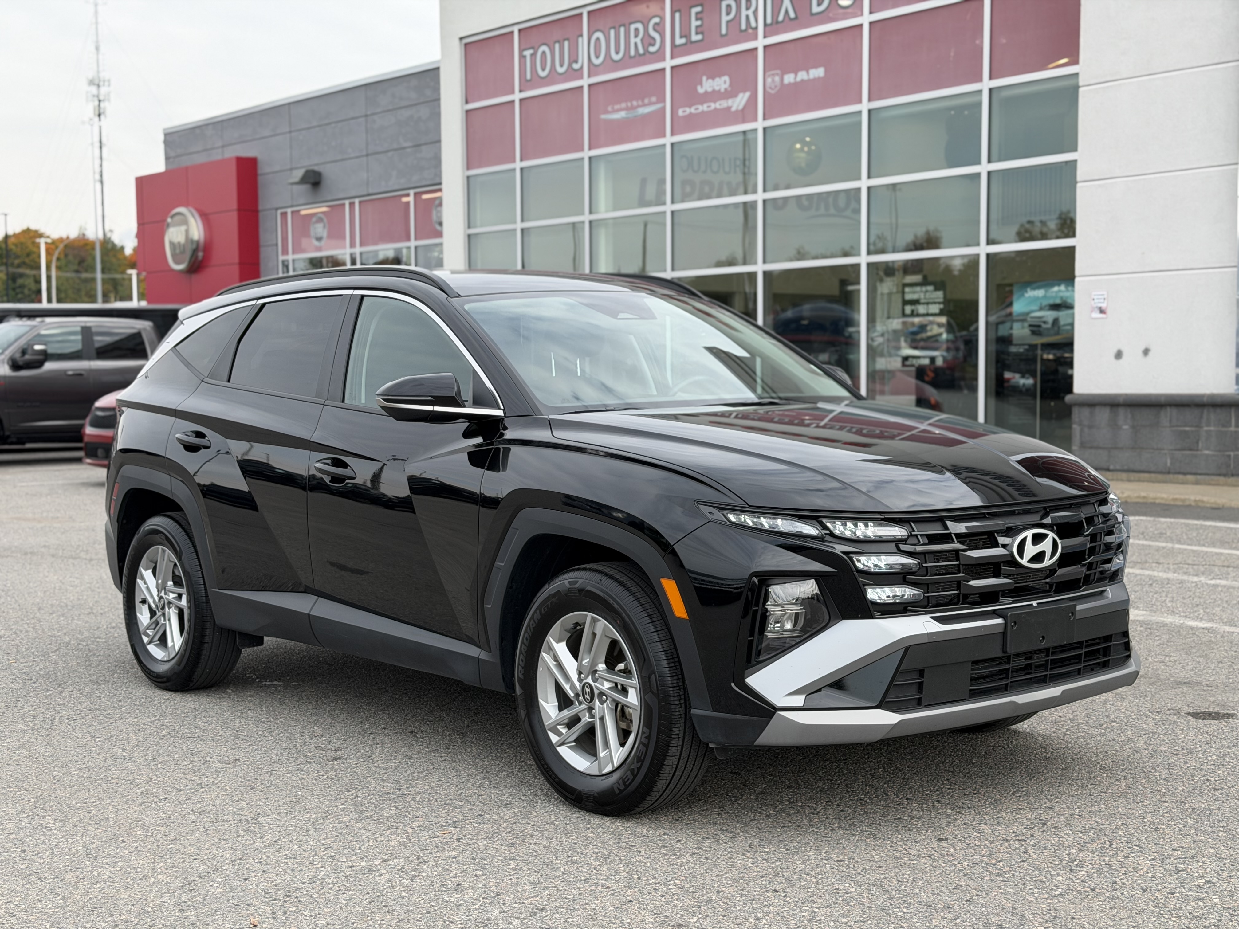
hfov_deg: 39.7
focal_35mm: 48
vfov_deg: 30.3
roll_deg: +0.0
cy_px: 464
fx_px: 1718
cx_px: 620
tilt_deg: -3.2
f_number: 1.78
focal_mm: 6.76
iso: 80
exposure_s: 1/2146
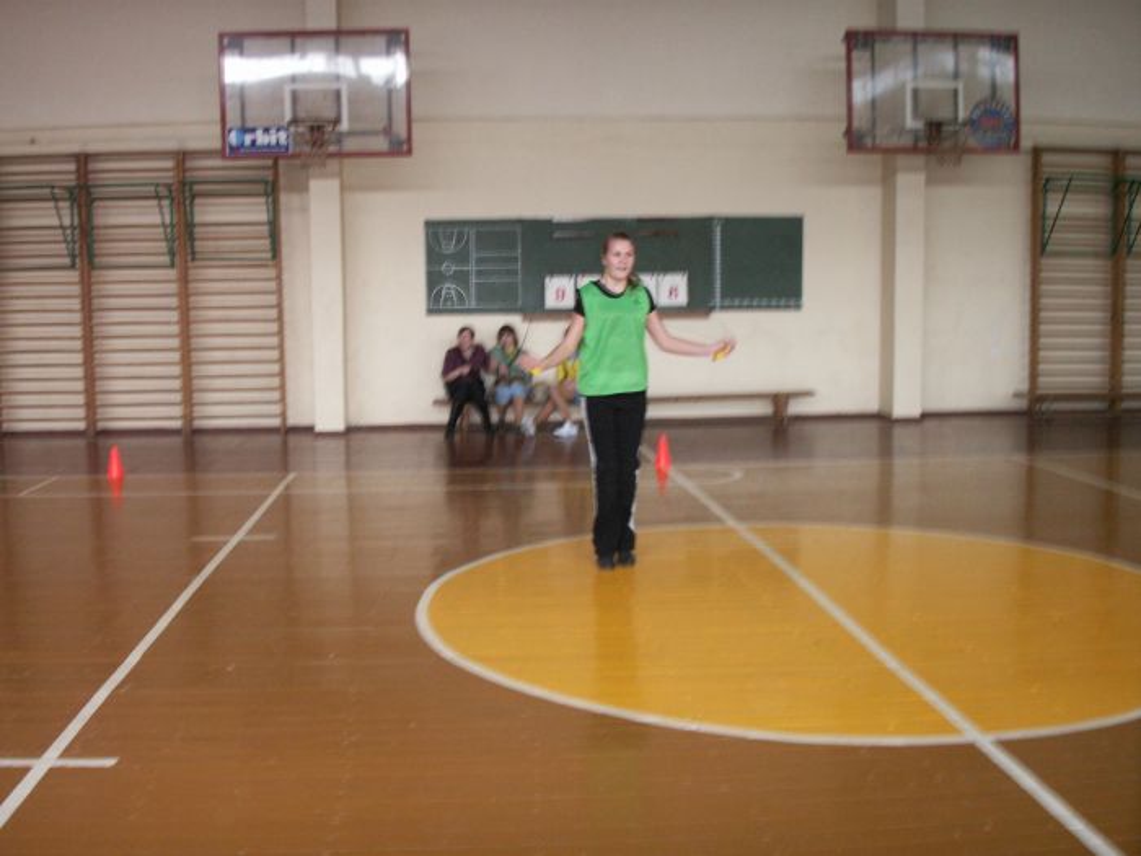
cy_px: 428
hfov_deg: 50.1
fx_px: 1220
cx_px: 570
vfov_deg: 38.7
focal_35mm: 37
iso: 160
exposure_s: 1/40
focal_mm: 7.7
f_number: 3.5
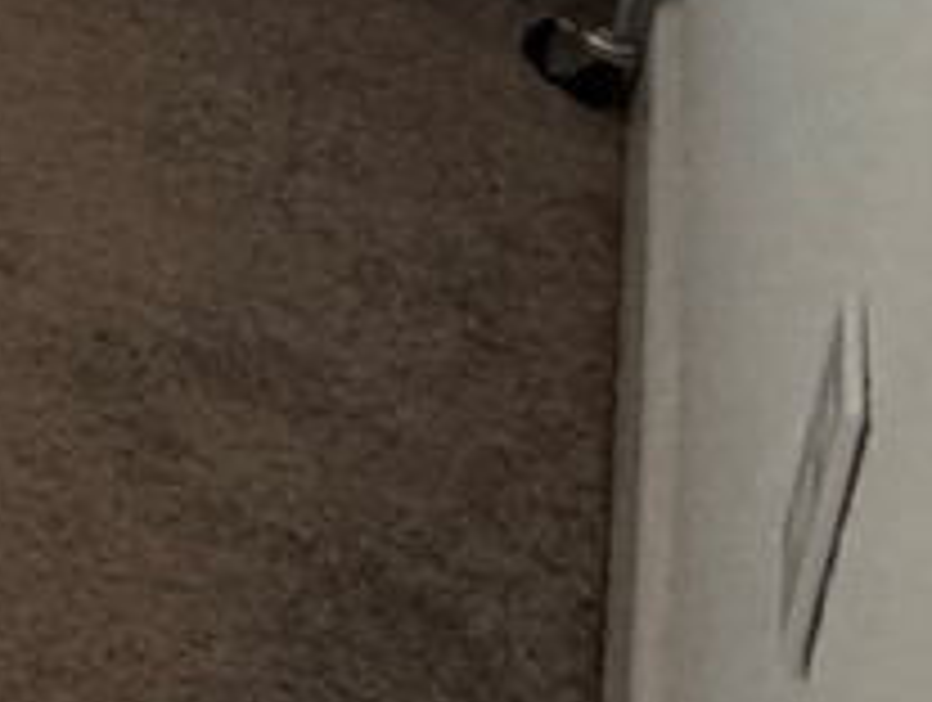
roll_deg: -0.4
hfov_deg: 12.8
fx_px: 2913
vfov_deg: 9.8
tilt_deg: -13.3
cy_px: -1530
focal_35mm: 108
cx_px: -1441
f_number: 2.2
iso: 320
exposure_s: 1/83
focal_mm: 2.22
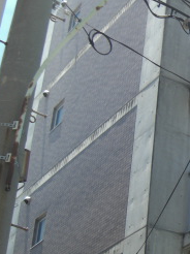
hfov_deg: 13.6
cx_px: 323
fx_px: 726
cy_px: 106
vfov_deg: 19.8
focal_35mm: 99
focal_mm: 7.9
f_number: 4
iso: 80
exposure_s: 1/320
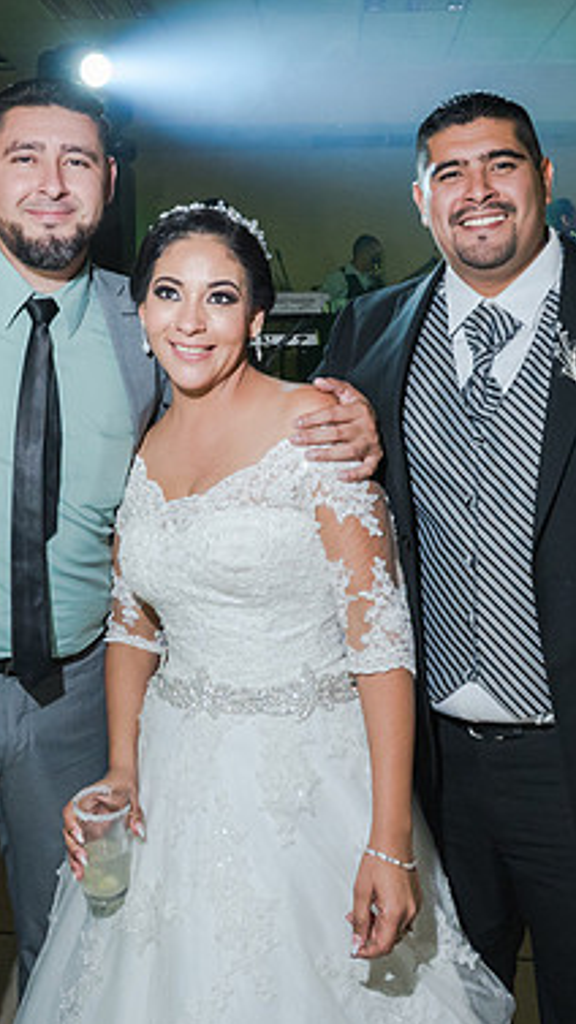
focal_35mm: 38
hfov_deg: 31.1
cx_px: 224
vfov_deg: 52.1
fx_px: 1032
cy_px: 374
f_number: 4
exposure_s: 1/100
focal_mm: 17
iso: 1600
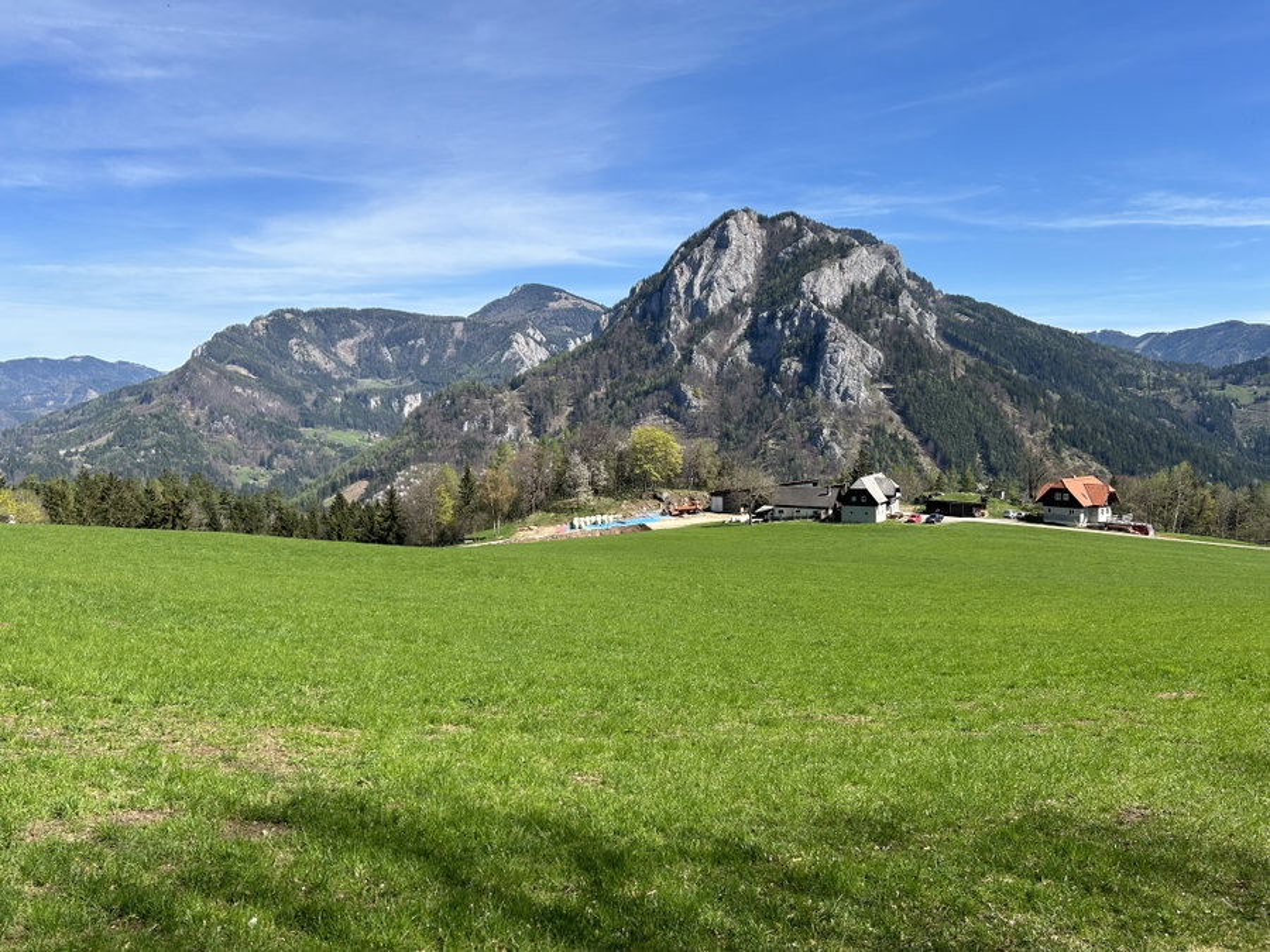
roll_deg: +1.1
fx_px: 954
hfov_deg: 67.3
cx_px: 635
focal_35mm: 26
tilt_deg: -4.3
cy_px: 476
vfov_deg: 53.1
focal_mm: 5.7
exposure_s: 1/3460
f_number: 1.5
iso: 50
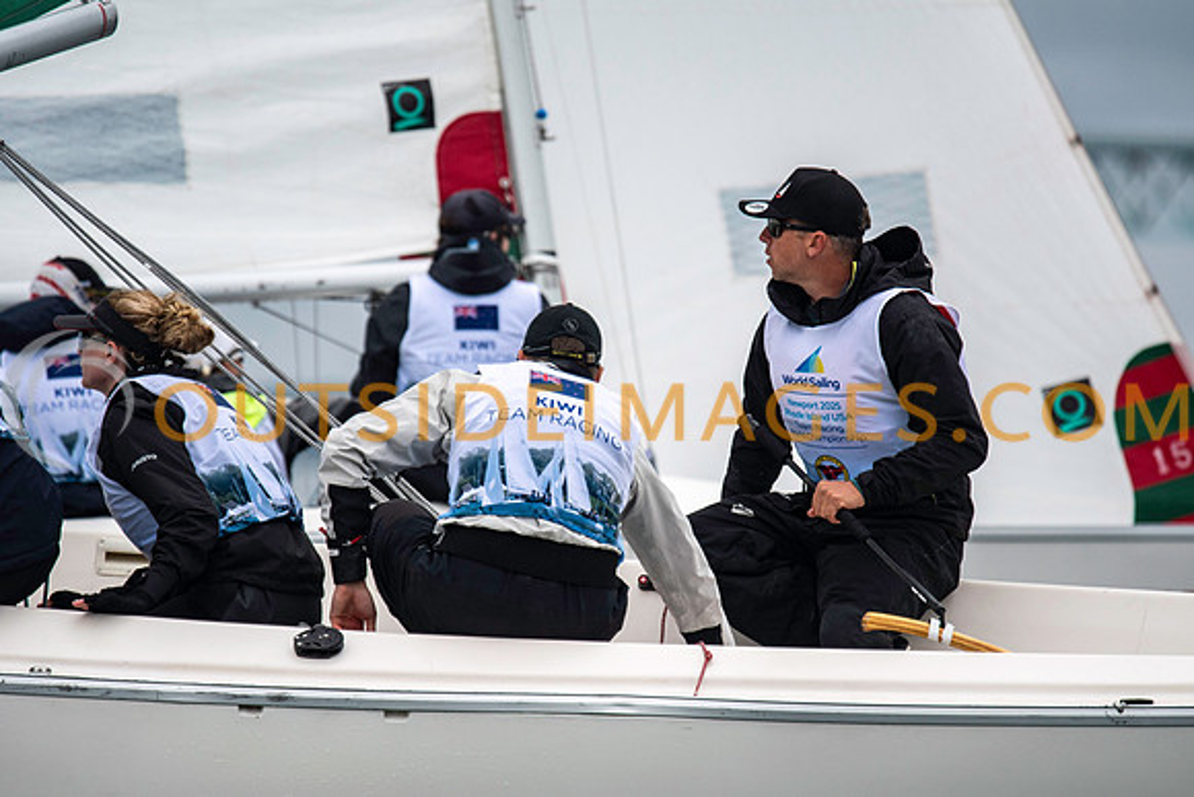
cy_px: 398
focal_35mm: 450
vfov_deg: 3.1
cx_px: 597
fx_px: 14928
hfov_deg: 4.6
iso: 250
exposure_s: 1/3200
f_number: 4
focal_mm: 300
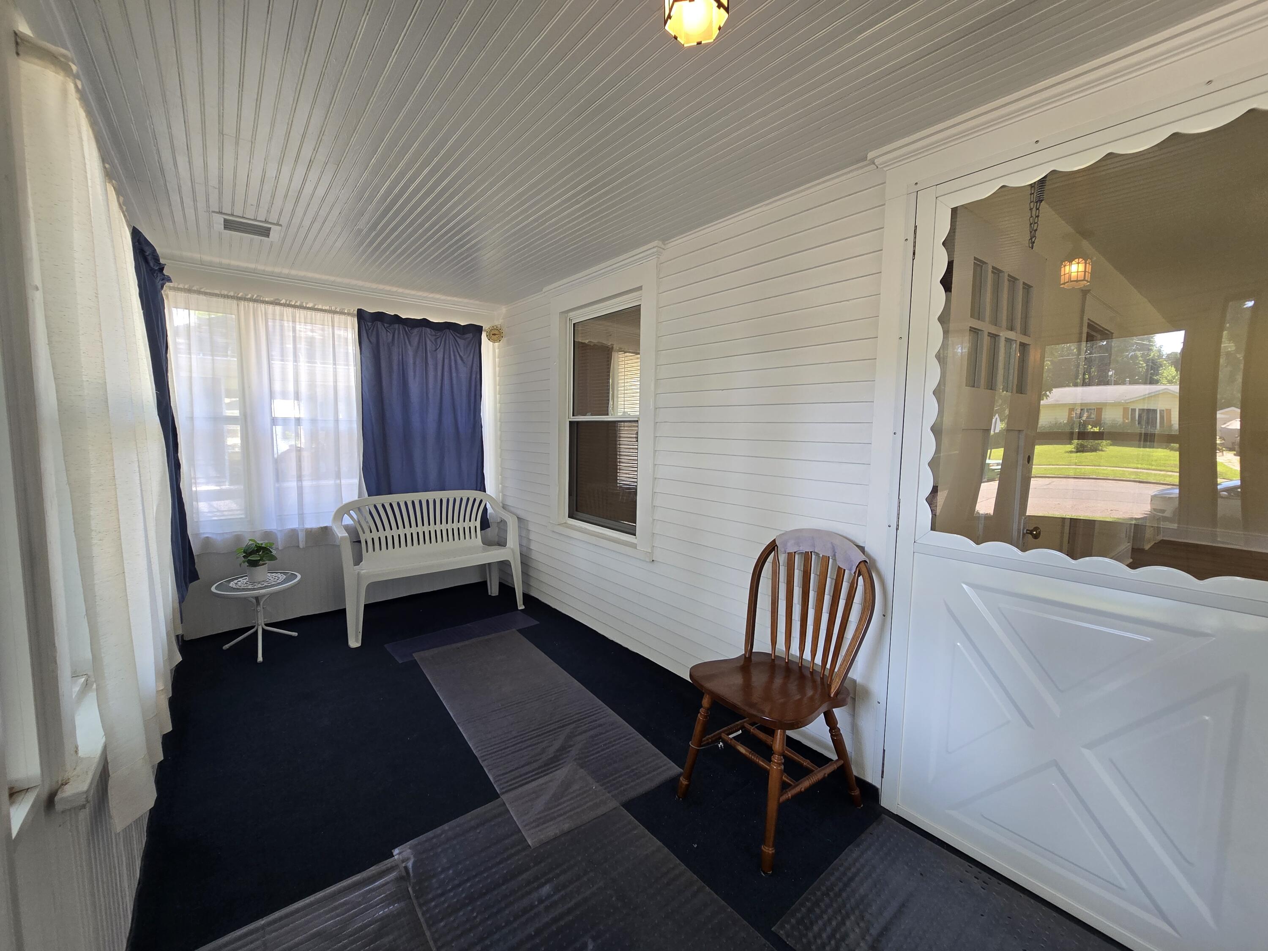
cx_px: 634
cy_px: 476
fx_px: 476
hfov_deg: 106.2
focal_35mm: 13
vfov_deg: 89.9
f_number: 2.2
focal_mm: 2.2
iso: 100
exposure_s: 1/60
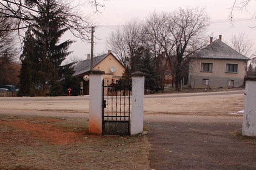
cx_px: 114
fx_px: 355
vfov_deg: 26.9
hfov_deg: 39.6
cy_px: 101
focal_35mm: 50
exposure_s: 1/250
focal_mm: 24
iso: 800
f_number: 8
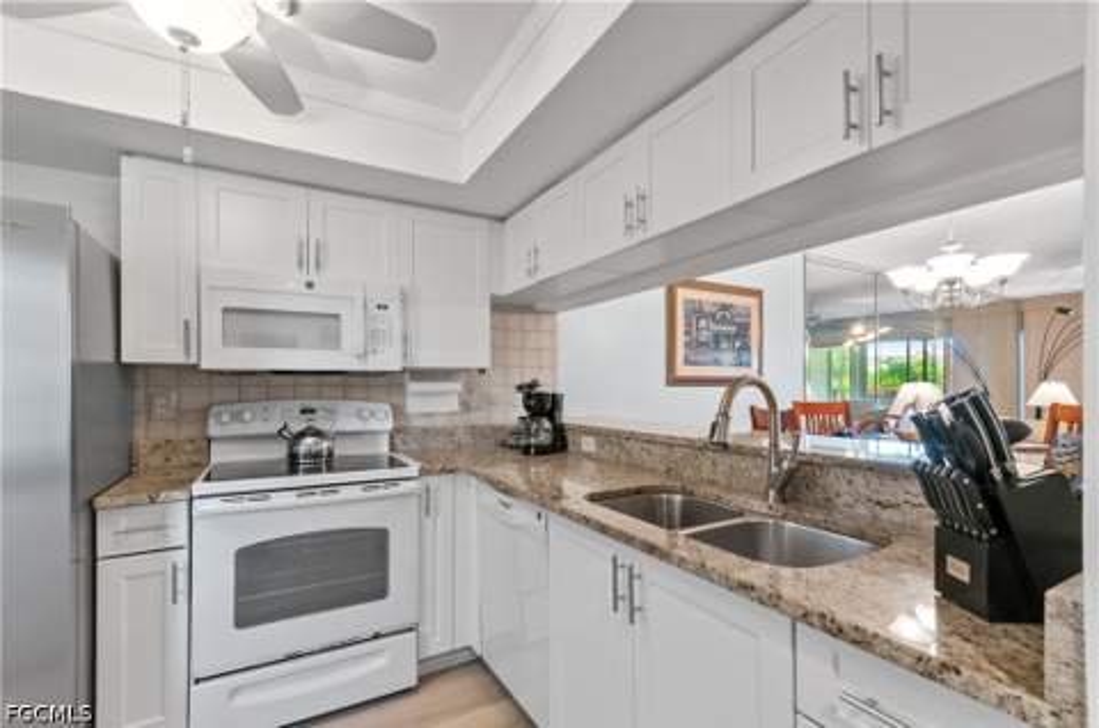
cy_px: 364
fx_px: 457
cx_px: 550
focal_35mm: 15
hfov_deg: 100.5
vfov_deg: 77.1
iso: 200
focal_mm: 10
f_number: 8
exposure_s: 1/2
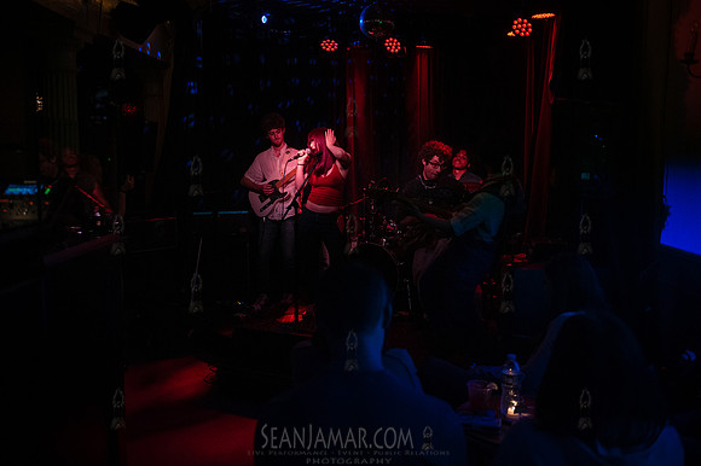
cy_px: 233
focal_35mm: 35
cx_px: 350
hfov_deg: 54.5
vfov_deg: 37.8
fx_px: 681
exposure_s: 1/400
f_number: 2.8
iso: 8000
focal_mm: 35
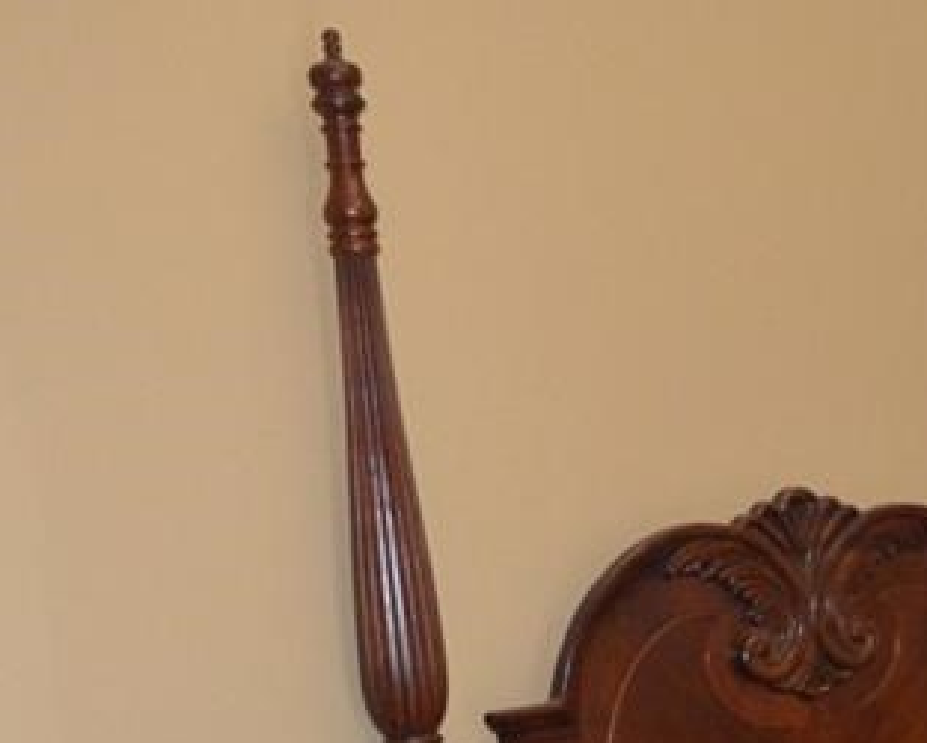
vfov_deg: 18.2
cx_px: 1257
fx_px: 2279
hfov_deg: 20.6
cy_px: 675
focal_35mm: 83
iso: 3200
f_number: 3.5
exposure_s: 1/60
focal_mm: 18
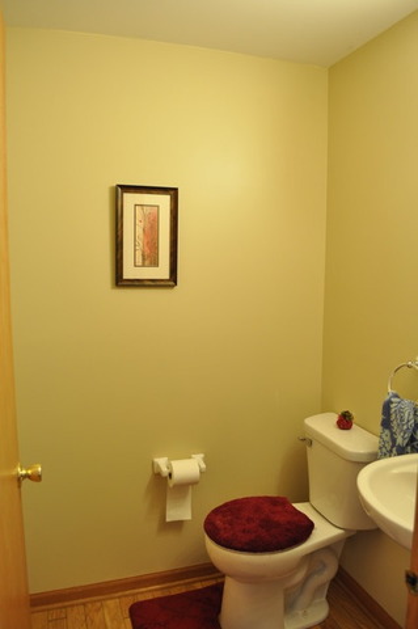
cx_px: 209
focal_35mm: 27
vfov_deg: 67.4
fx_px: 471
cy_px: 314
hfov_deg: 47.8
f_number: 5
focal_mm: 18
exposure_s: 1/25
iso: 400
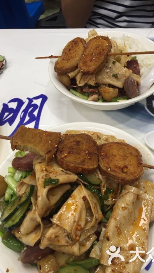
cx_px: 101
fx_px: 232
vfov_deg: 61.0
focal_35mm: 32
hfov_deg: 36.4
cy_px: 137
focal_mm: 4.15
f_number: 2.2
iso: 32
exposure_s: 1/50
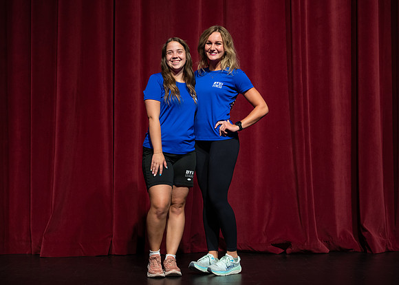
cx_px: 192
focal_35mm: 72
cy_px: 136
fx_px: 817
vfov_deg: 19.8
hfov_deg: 27.5
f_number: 4.5
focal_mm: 63
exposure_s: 1/200
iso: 1250
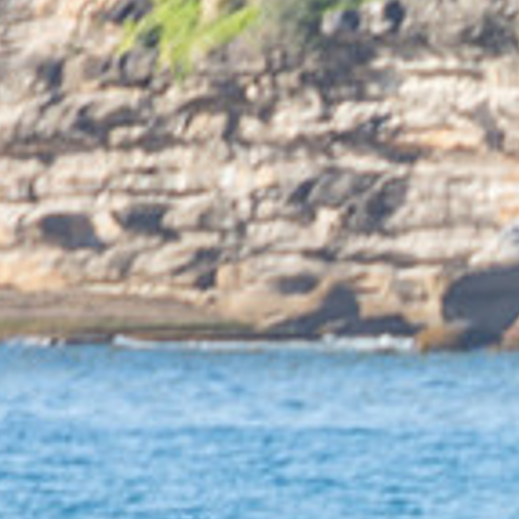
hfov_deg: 0.8
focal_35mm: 2070
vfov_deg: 0.8
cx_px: 915
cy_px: 601
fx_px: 35113
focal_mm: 400
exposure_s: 1/30
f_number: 16
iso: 100
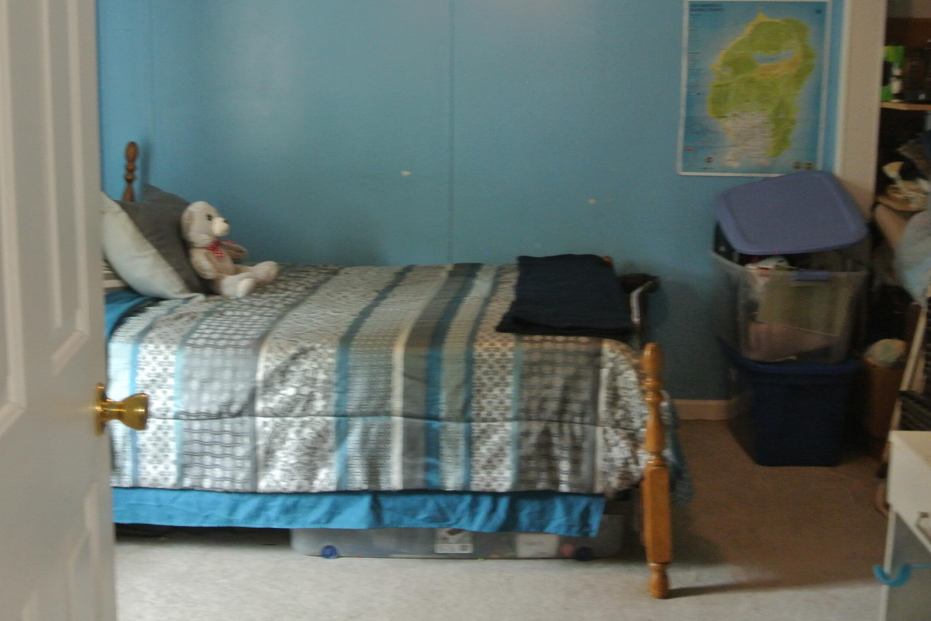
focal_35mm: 43
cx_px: 395
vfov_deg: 31.2
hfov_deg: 45.3
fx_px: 1112
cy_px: 268
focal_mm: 11.8
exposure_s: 1/30
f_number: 3.8
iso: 720
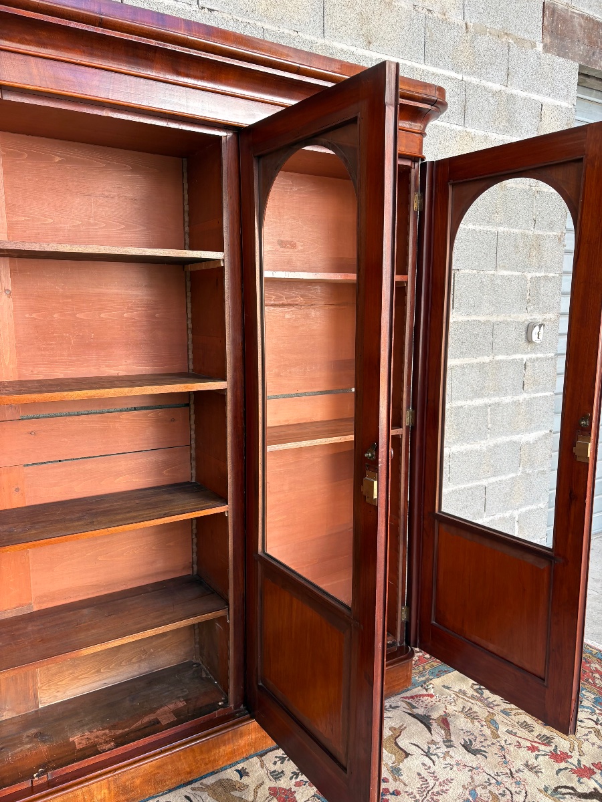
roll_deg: -1.5
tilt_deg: -8.2
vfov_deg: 67.3
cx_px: 301
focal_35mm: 26
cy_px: 401
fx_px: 603
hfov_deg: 53.1
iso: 50
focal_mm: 5.96
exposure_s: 1/121
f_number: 1.6
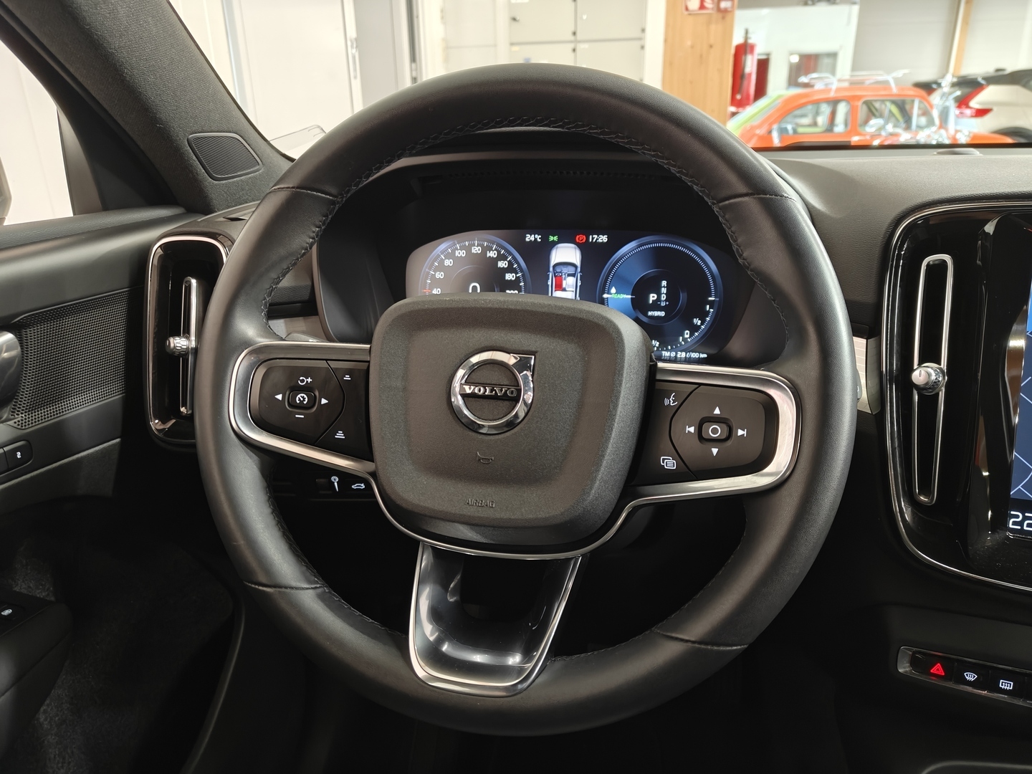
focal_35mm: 24
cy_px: 387
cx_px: 516
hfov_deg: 71.6
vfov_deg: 56.8
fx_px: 716
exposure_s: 1/25
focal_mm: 5.59
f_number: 1.8
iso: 200
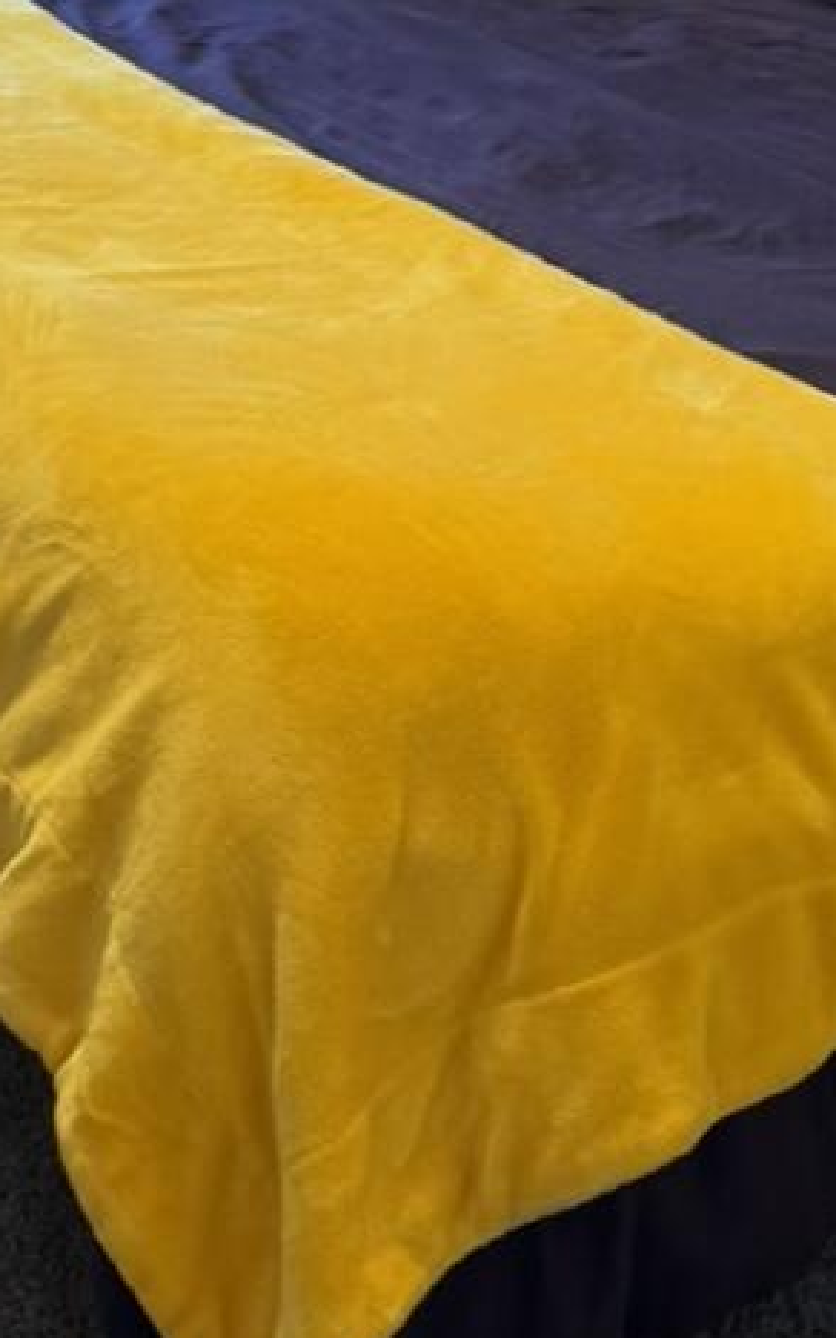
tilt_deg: -8.0
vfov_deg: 17.8
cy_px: -438
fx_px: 3972
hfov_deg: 11.4
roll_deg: -0.8
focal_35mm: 109
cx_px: -490
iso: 160
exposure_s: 1/60
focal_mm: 6.76
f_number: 1.78
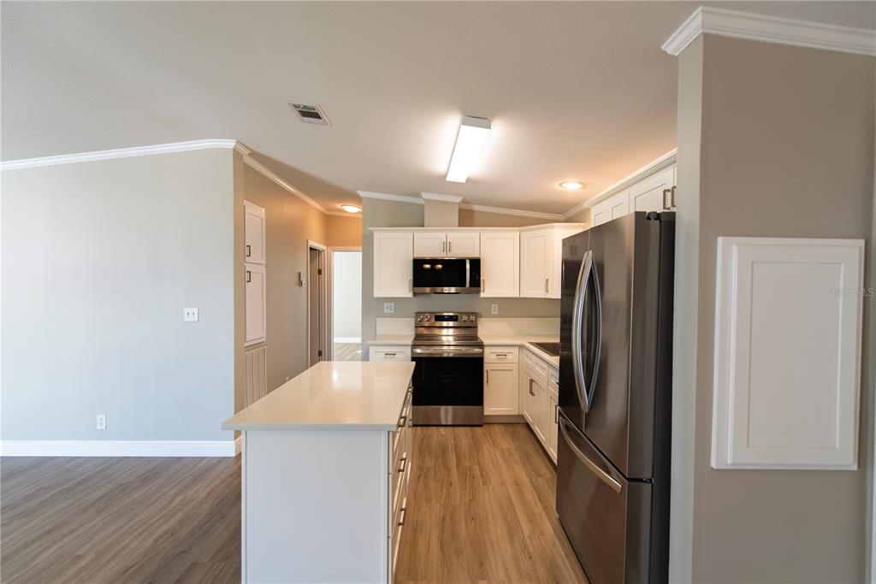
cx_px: 438
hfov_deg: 100.4
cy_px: 292
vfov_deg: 77.3
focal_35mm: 15
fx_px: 365
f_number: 2.8
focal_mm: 15
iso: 100
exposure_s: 1/20
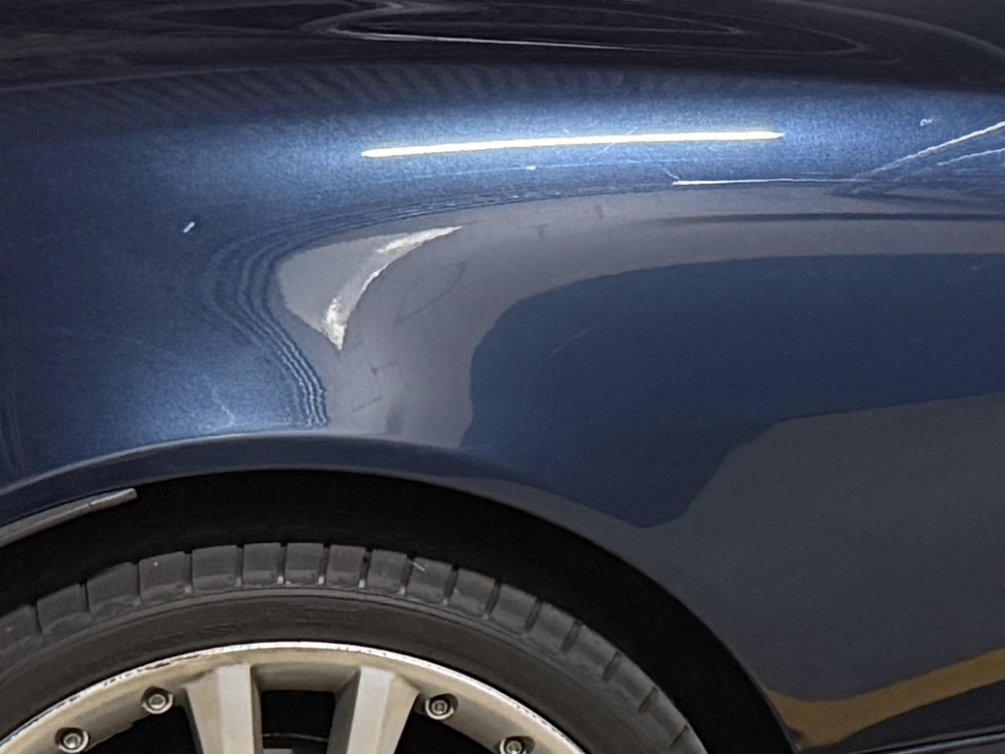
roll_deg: +1.8
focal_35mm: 132
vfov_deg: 11.2
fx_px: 3832
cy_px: 672
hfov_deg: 14.2
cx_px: 1390
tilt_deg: -18.1
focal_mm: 6.76
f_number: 1.78
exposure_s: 1/60
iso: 800
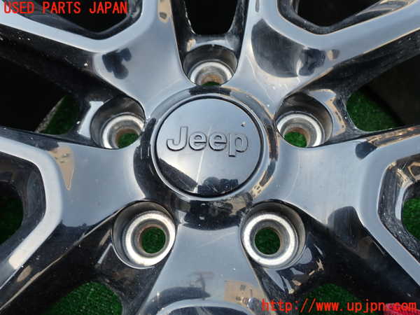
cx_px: 210
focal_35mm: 30
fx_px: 364
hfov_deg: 60.0
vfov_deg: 46.8
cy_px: 158
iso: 100
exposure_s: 1/80
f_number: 3.2
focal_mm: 5.4
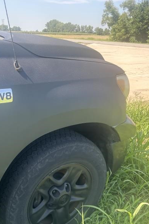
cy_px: 114
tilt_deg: -19.9
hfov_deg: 34.6
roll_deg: -1.1
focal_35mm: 37
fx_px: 230
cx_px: 26
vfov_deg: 51.9
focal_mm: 5.7
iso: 50
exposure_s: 1/509
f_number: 1.5
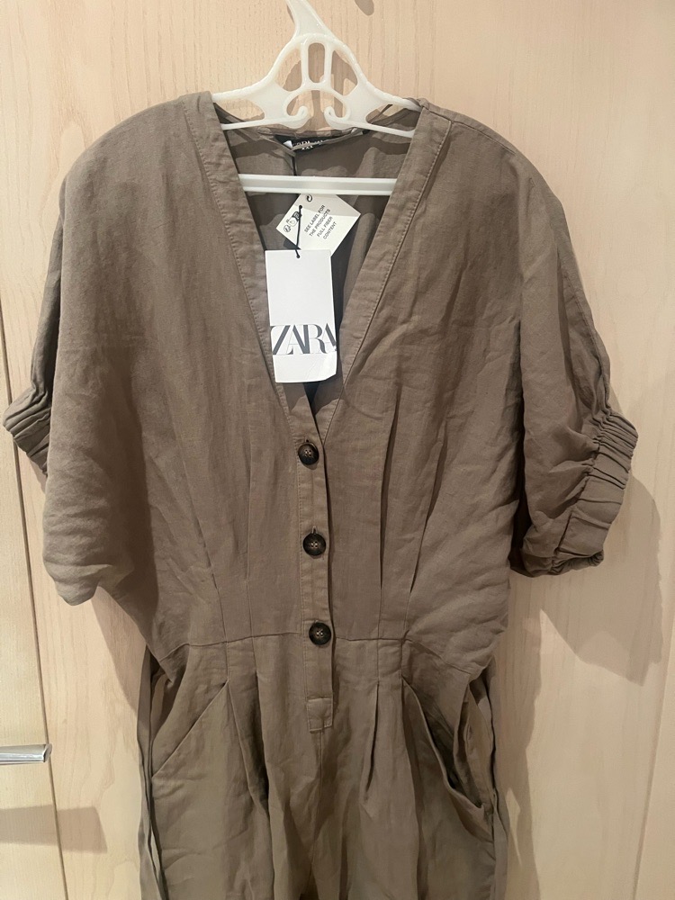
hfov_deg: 53.1
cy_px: 450
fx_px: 676
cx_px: 338
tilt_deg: -14.4
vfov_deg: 67.3
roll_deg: -0.1
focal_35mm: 26
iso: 400
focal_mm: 5.1
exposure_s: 1/33
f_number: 1.6
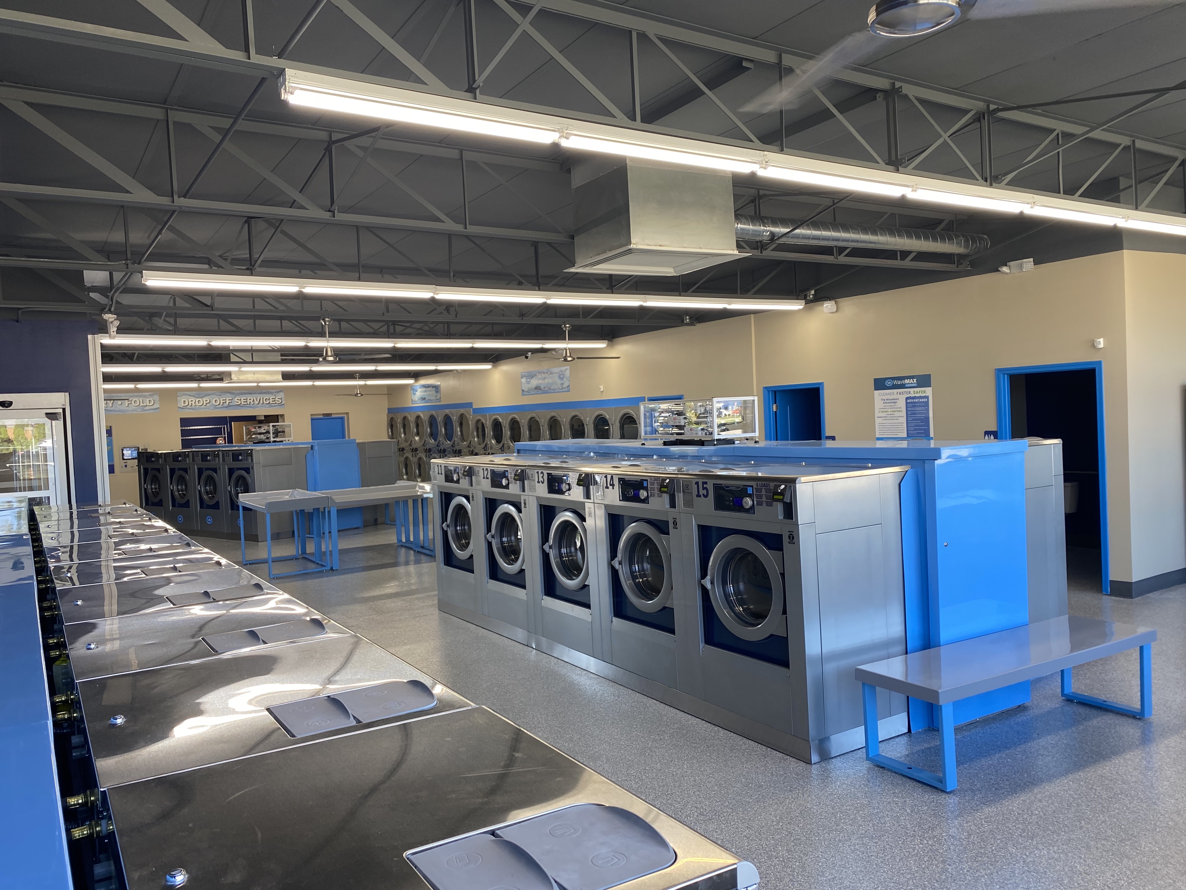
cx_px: 593
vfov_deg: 53.1
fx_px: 891
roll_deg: +3.0
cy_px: 445
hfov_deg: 67.3
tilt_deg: -2.6
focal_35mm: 26
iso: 64
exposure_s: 1/120
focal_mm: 4.25
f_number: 1.8
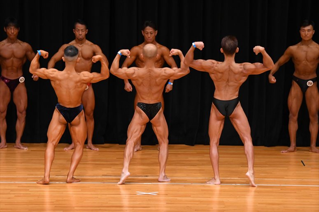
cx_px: 160
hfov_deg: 9.2
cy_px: 106
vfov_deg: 6.1
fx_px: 1993
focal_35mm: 225
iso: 3200
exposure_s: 1/400
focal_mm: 150
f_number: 5.6
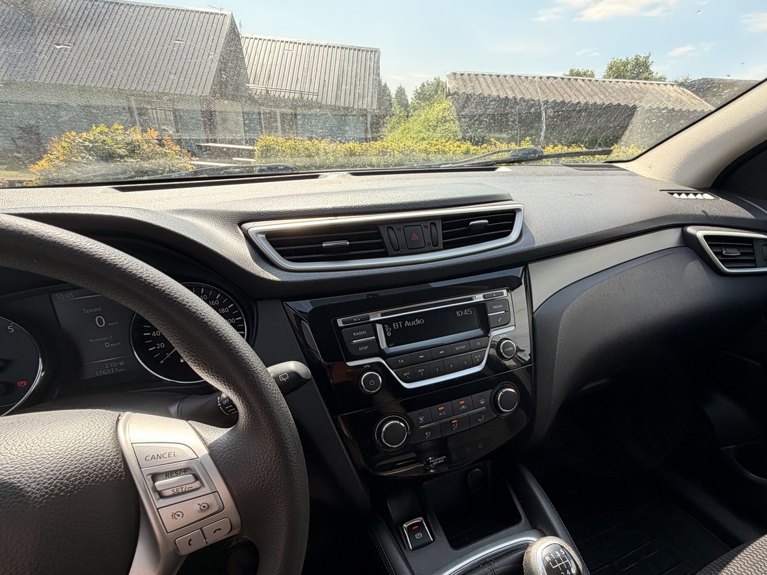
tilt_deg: -27.2
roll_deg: -6.3
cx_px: 458
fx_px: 421
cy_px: 351
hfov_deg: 83.7
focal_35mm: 19
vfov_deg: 67.8
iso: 50
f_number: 2.2
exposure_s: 1/308
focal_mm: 2.22
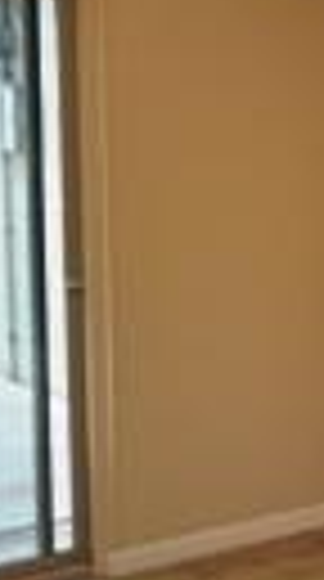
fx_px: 1198
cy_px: 202
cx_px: 900
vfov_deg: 27.1
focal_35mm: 78
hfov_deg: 11.2
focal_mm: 10
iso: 400
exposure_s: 1/60
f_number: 4
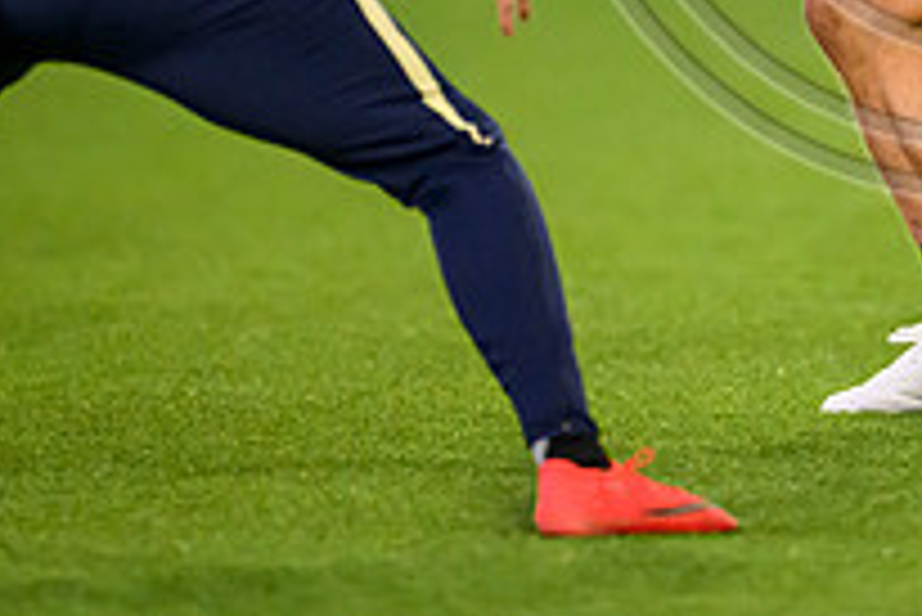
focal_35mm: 1225
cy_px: -297
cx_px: 915
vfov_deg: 1.1
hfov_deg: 1.7
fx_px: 31395
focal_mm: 400
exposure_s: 1/1600
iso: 6400
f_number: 3.2
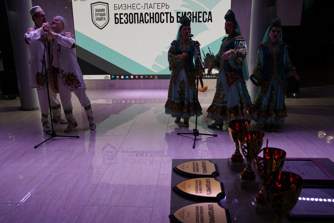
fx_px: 278
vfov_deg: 43.6
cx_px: 167
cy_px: 112
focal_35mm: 30
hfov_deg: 61.9
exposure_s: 1/125
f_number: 7.1
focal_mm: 30
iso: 400
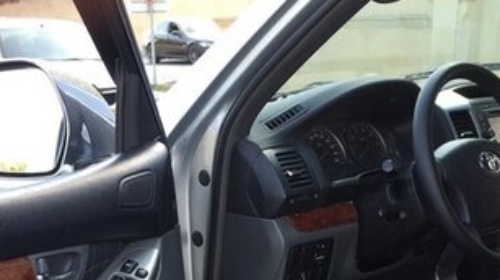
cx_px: 246
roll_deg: -2.0
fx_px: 901
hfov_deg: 31.0
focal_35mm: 68
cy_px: 346
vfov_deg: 16.8
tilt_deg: -17.8
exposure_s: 1/107
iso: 32
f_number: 2.2
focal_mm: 4.15
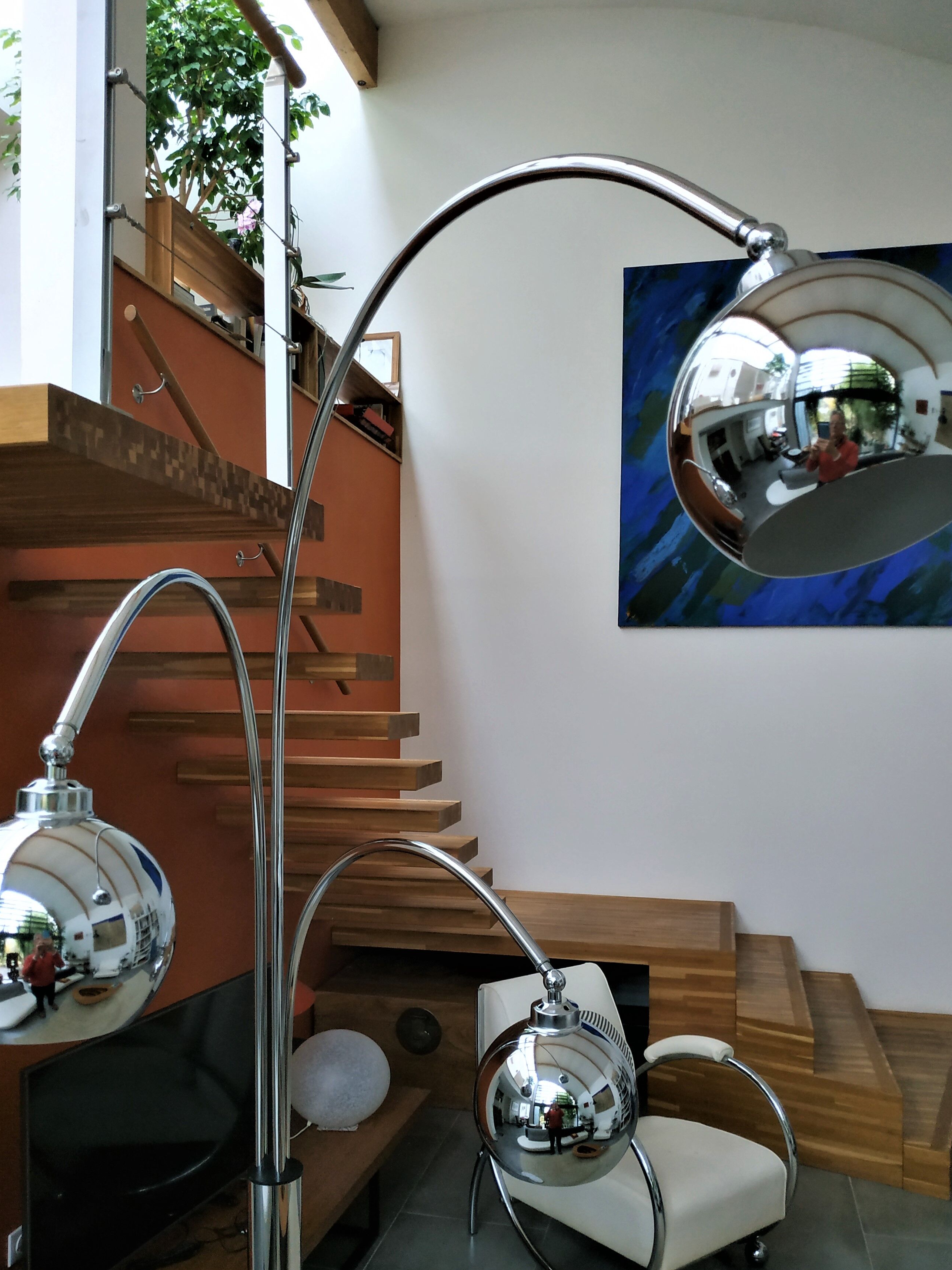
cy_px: 693
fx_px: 1027
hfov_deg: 49.7
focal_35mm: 28
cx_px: 459
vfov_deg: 63.3
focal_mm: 3.94
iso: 400
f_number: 1.9
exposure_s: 1/20
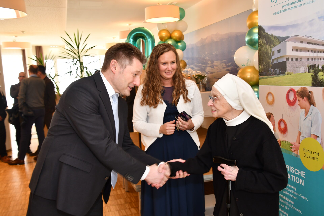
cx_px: 162
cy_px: 108
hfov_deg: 57.2
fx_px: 297
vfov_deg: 40.0
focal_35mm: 33
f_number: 4
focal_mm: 22
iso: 500
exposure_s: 1/60
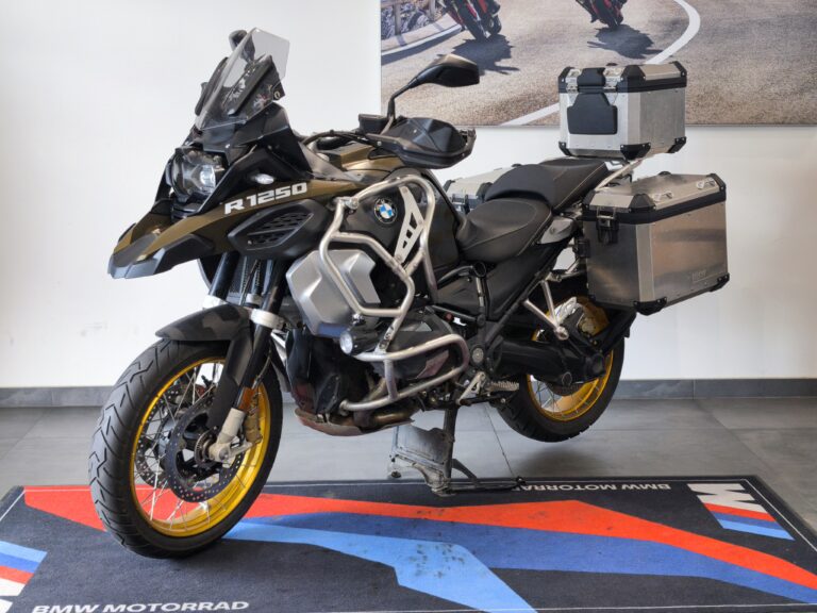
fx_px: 1086
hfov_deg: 41.2
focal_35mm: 46
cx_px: 408
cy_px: 306
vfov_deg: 31.5
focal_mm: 6.57
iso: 100
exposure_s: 1/100
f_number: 1.6
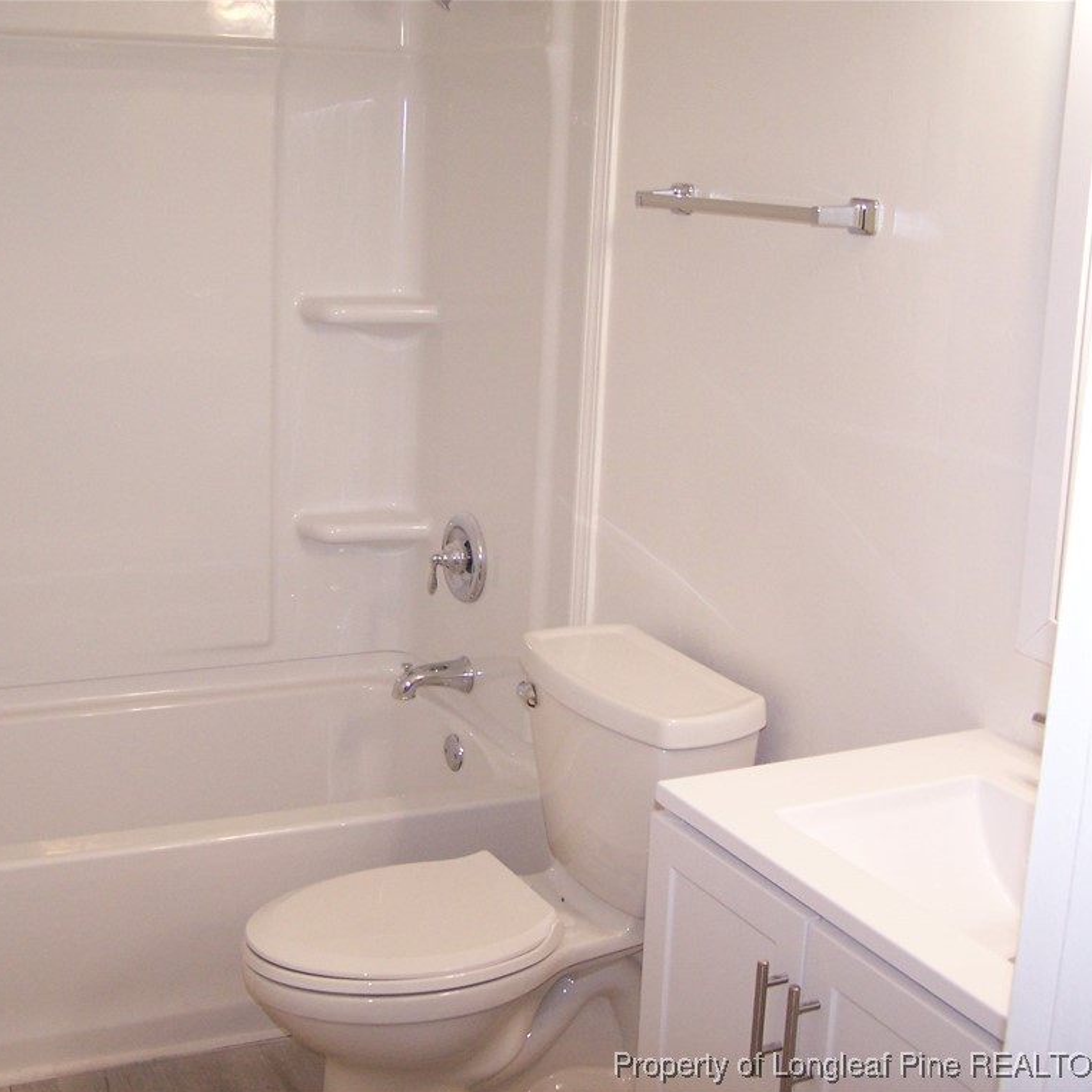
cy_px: 547
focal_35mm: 45
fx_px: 1606
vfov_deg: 37.6
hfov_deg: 37.5
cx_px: 509
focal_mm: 6.3
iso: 140
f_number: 2.8
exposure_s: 1/90
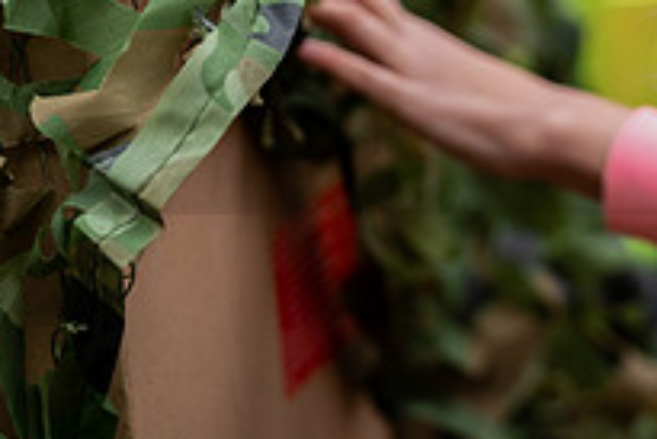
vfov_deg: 3.9
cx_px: 753
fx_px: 6392
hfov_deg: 5.9
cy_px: -98
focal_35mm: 350
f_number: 2.8
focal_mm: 124
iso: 100
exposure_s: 1/160
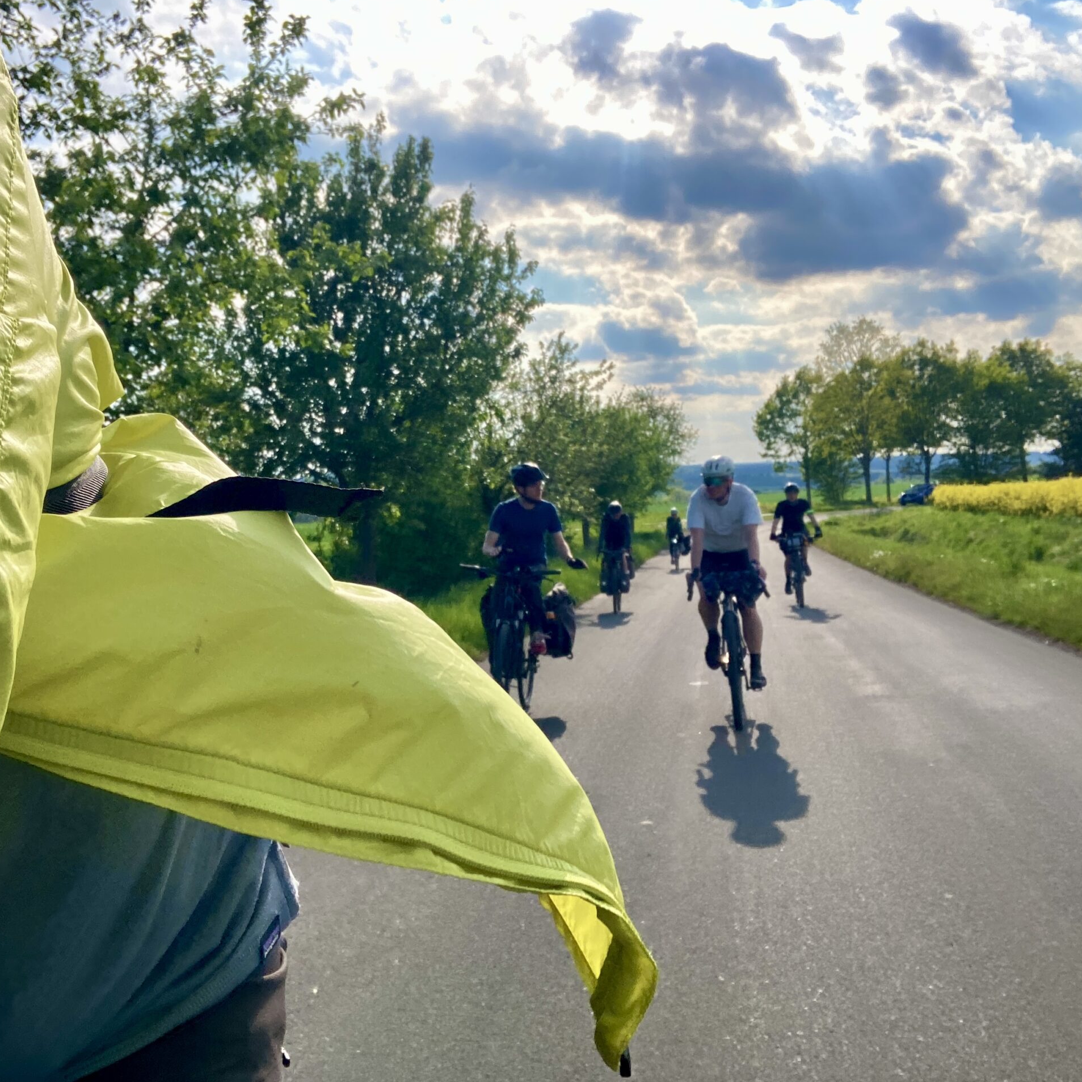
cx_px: 404
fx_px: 1344
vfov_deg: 43.9
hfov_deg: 43.5
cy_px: 538
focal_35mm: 38
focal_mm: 2.87
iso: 20
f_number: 2.2
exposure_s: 1/758
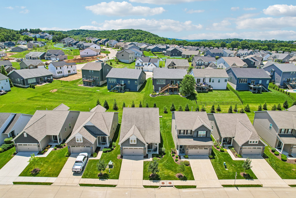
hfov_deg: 78.6
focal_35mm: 22
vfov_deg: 57.2
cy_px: 99
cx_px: 148
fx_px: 181
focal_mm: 8.4
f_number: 2.8
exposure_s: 1/3200
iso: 100
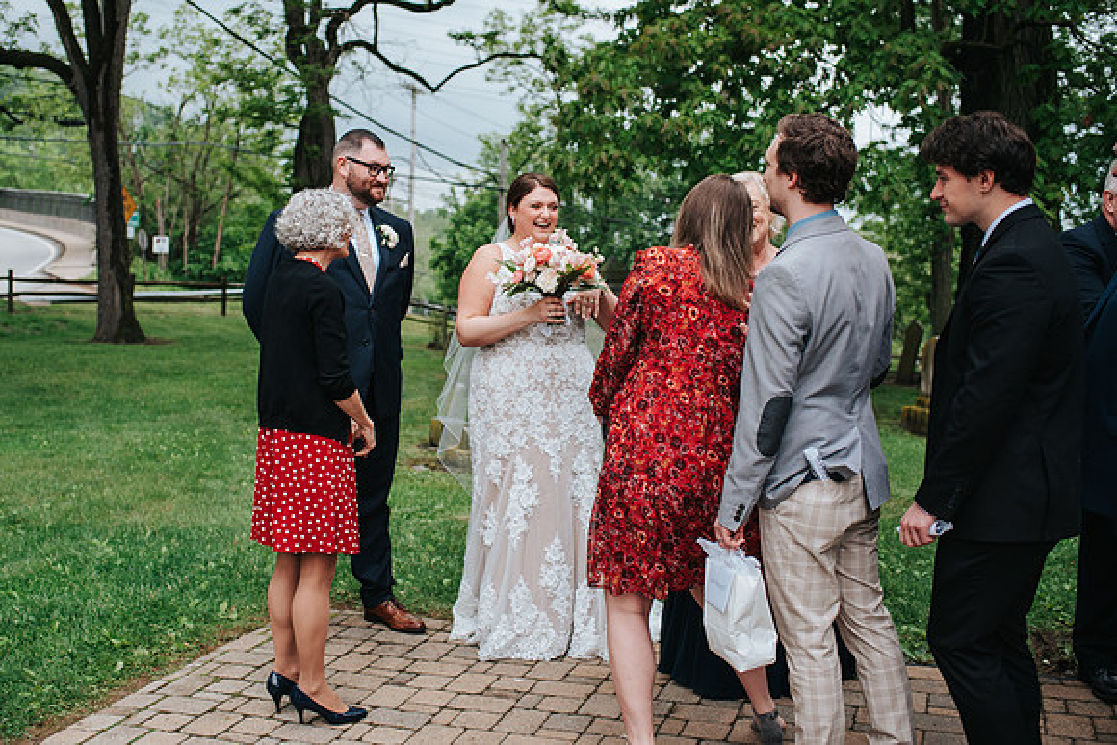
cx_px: 483
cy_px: 322
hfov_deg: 47.5
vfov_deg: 32.8
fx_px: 1264
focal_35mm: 41
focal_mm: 35
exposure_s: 1/800
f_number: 3.2
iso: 200
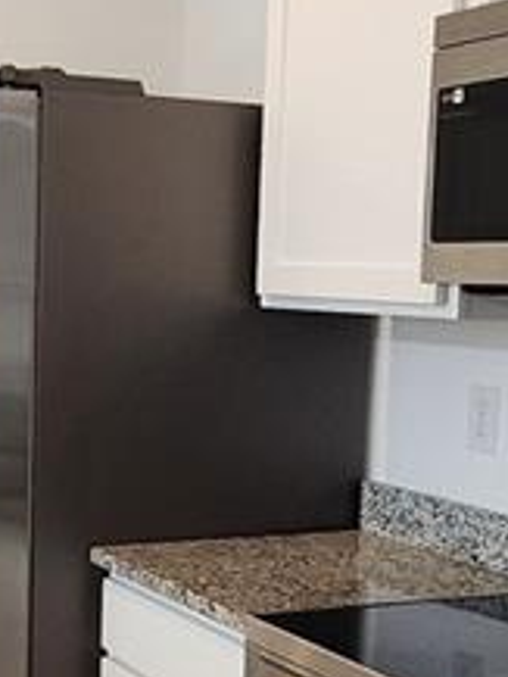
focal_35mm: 72
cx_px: 122
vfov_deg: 26.5
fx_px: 1407
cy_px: 537
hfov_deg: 20.3
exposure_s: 1/60
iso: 160
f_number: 2.2
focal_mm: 1.74
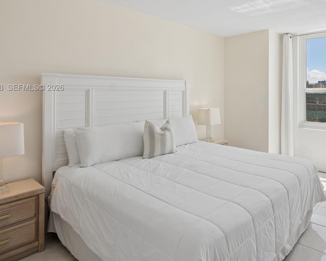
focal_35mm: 24
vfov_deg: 57.6
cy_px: 88
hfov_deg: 67.9
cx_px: 223
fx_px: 232
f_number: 8
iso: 250
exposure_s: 1/160
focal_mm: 16
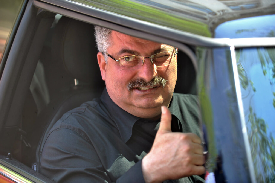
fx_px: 1527
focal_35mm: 200
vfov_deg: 6.9
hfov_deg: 10.3
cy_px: 92
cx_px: 138
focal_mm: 200
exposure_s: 1/50
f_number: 3.2
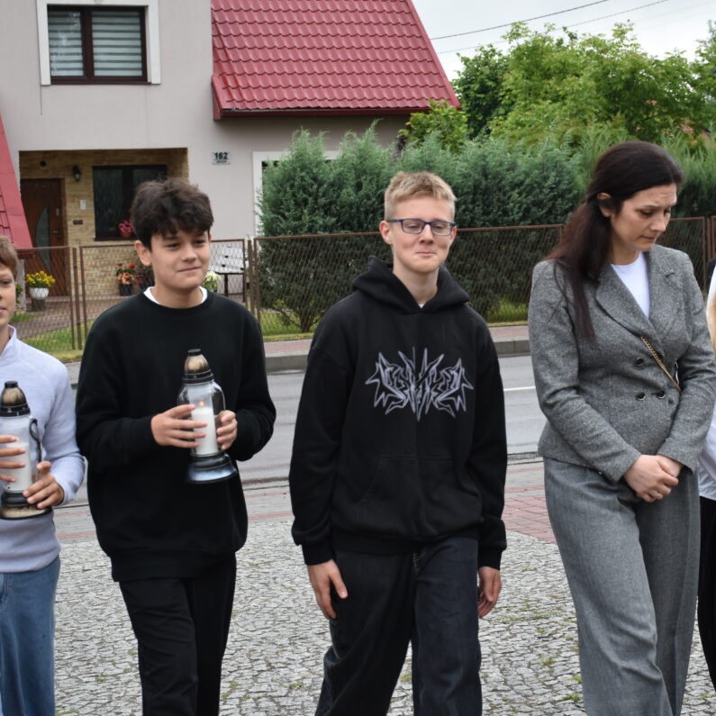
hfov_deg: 22.4
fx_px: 1802
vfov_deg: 22.5
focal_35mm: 77
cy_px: 358
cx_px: 483
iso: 400
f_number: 6.3
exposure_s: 1/160
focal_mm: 40
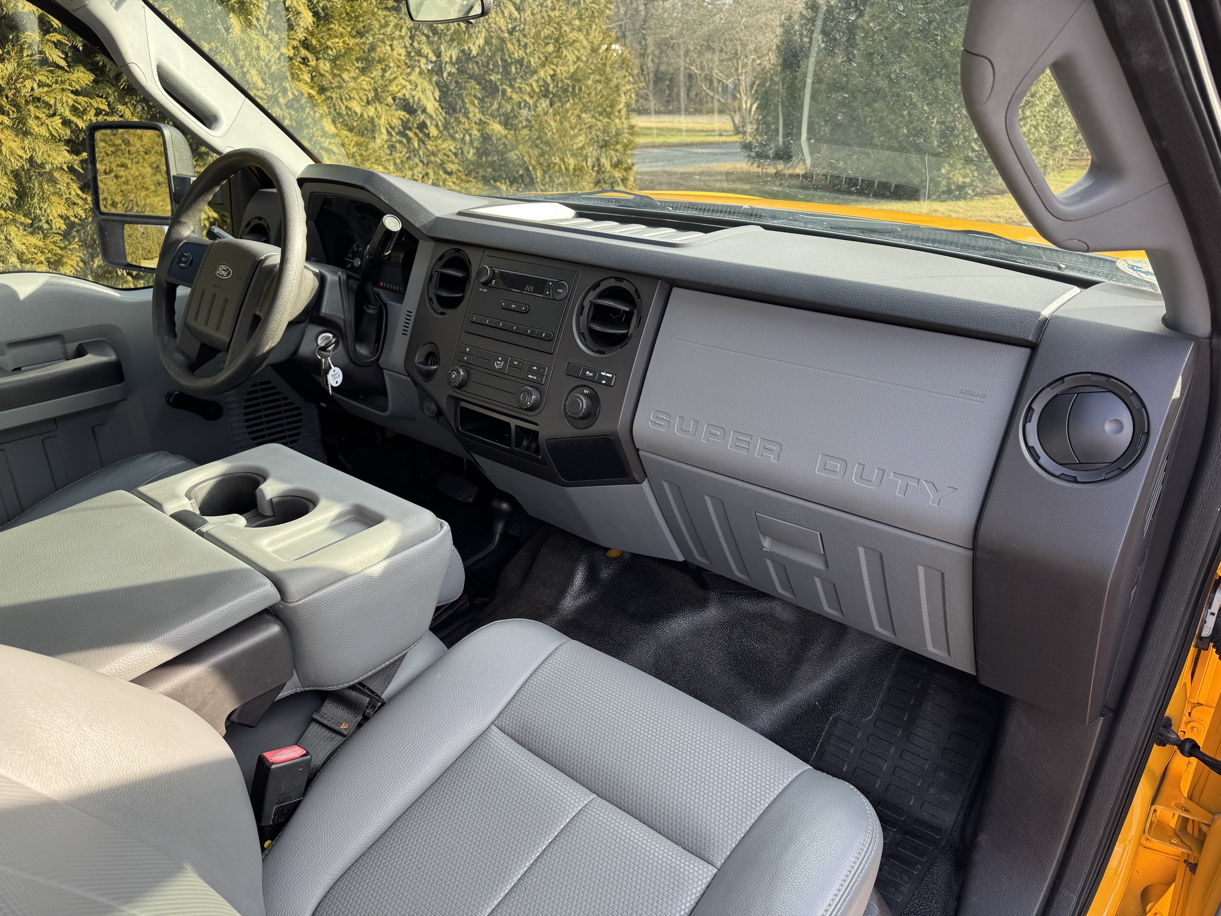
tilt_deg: -24.9
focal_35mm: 24
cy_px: 458
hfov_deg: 71.6
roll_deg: -1.3
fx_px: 847
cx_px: 610
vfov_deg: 56.8
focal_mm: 6.76
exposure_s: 1/207
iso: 64
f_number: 1.78
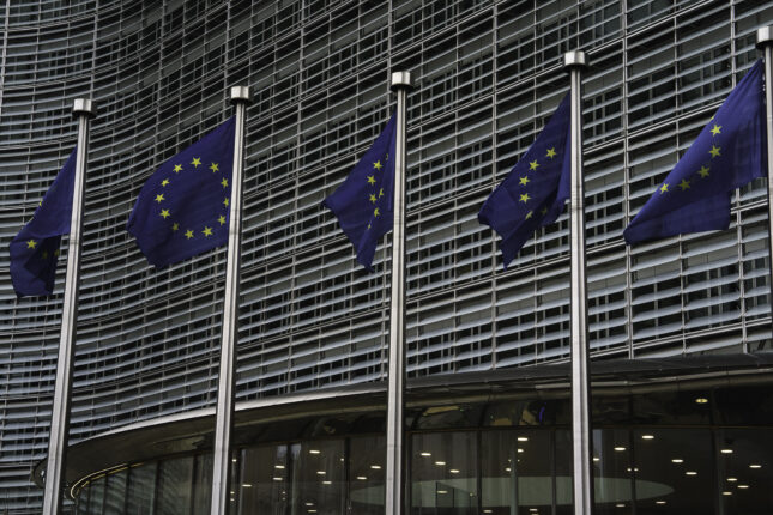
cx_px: 386
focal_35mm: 70
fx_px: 1503
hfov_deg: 28.8
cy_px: 258
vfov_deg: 19.5
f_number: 4
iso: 500
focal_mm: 70
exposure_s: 1/800
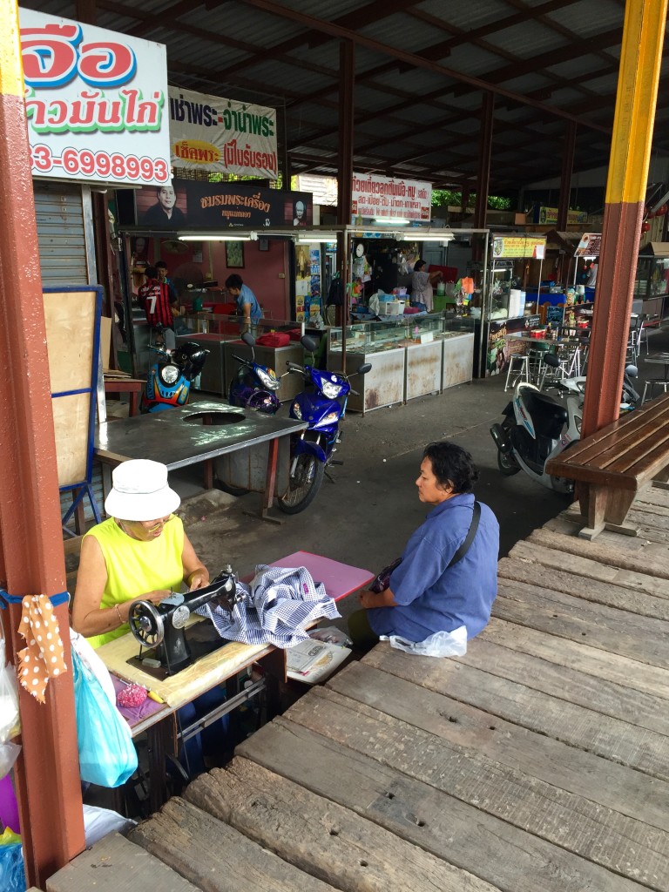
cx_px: 334
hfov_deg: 48.2
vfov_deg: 61.7
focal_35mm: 29
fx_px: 747
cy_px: 446
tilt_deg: -14.8
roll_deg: -0.6
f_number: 2.2
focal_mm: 4.15
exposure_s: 1/100
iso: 50
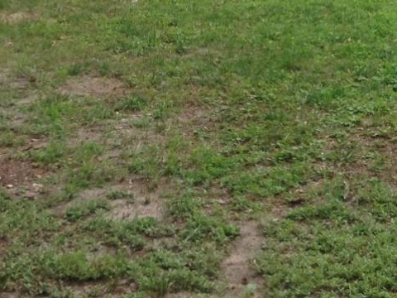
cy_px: -86
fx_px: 1204
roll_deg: +0.3
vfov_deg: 13.6
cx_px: 506
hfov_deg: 17.6
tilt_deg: -3.0
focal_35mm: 105
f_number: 2.4
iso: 50
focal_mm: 4.28
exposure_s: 1/227
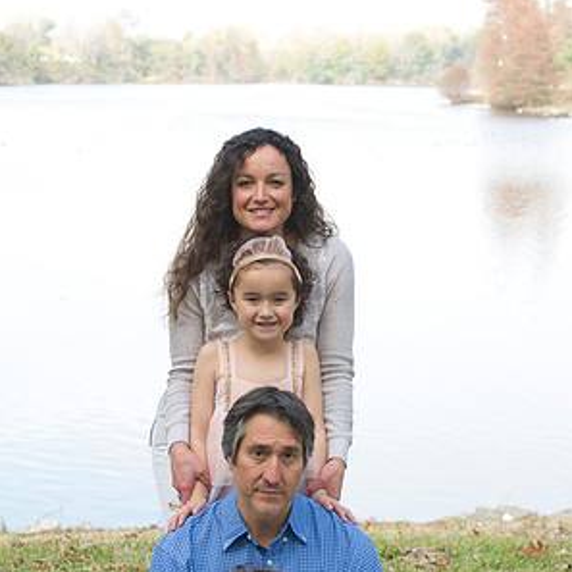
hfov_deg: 16.9
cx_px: 286
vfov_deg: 16.9
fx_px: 1926
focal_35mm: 103
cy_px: 333
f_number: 5.6
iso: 200
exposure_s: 1/125
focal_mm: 80
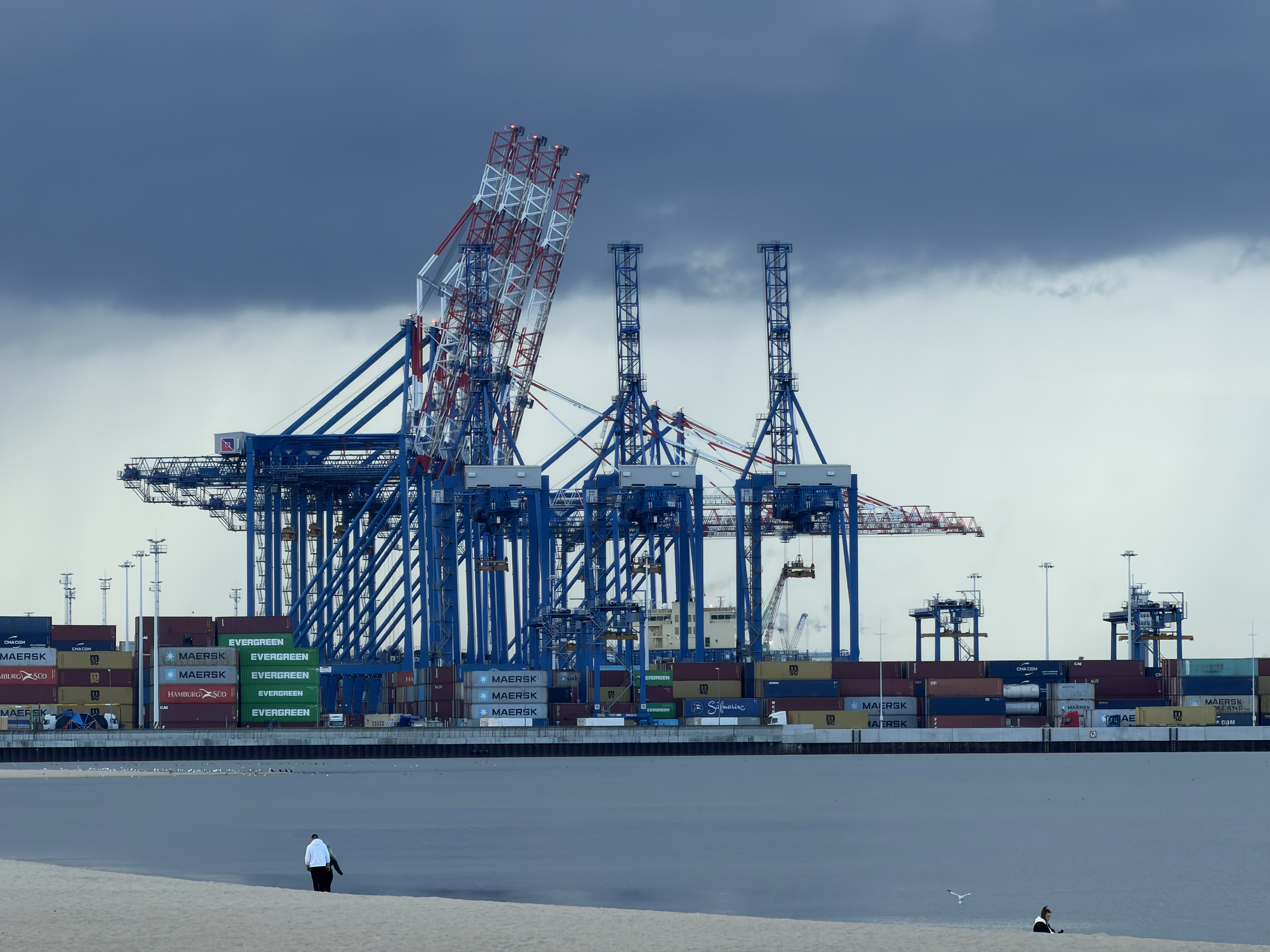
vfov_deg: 7.4
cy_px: 476
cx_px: 635
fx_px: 7338
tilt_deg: +1.1
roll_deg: +0.1
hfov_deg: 9.9
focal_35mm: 200
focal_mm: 16.89
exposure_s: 1/332
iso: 50
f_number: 2.8
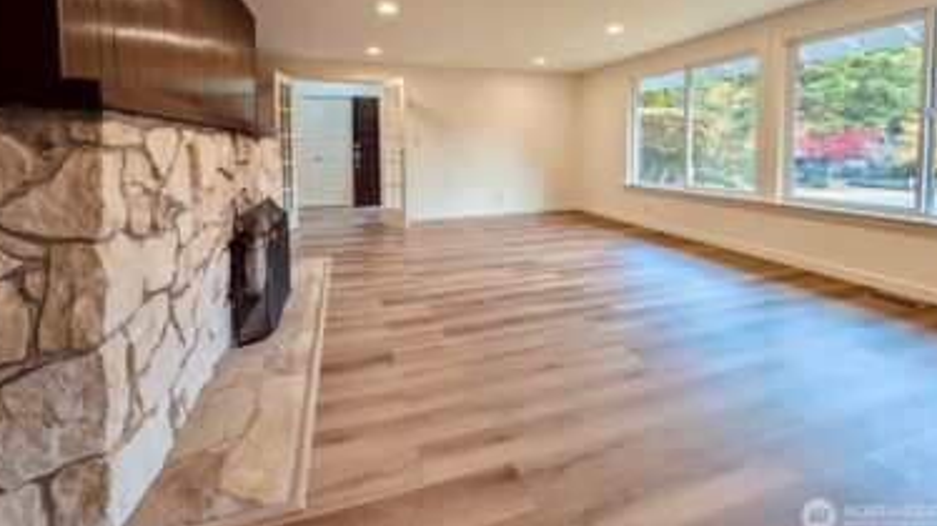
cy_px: 164
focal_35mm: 14
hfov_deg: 106.8
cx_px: 463
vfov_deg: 71.4
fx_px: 348
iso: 64
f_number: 1.7
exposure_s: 1/120
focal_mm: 2.02
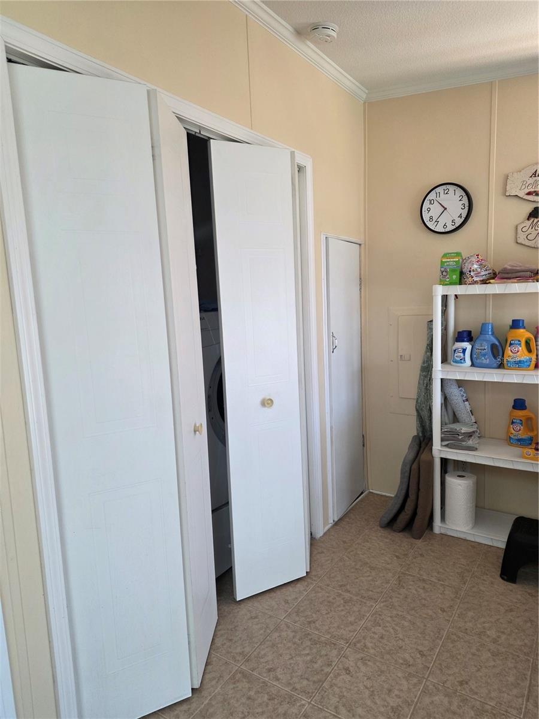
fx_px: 478
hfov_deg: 58.9
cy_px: 360
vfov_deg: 73.9
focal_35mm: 23
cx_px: 270
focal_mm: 6.25
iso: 250
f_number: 1.7
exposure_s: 1/120
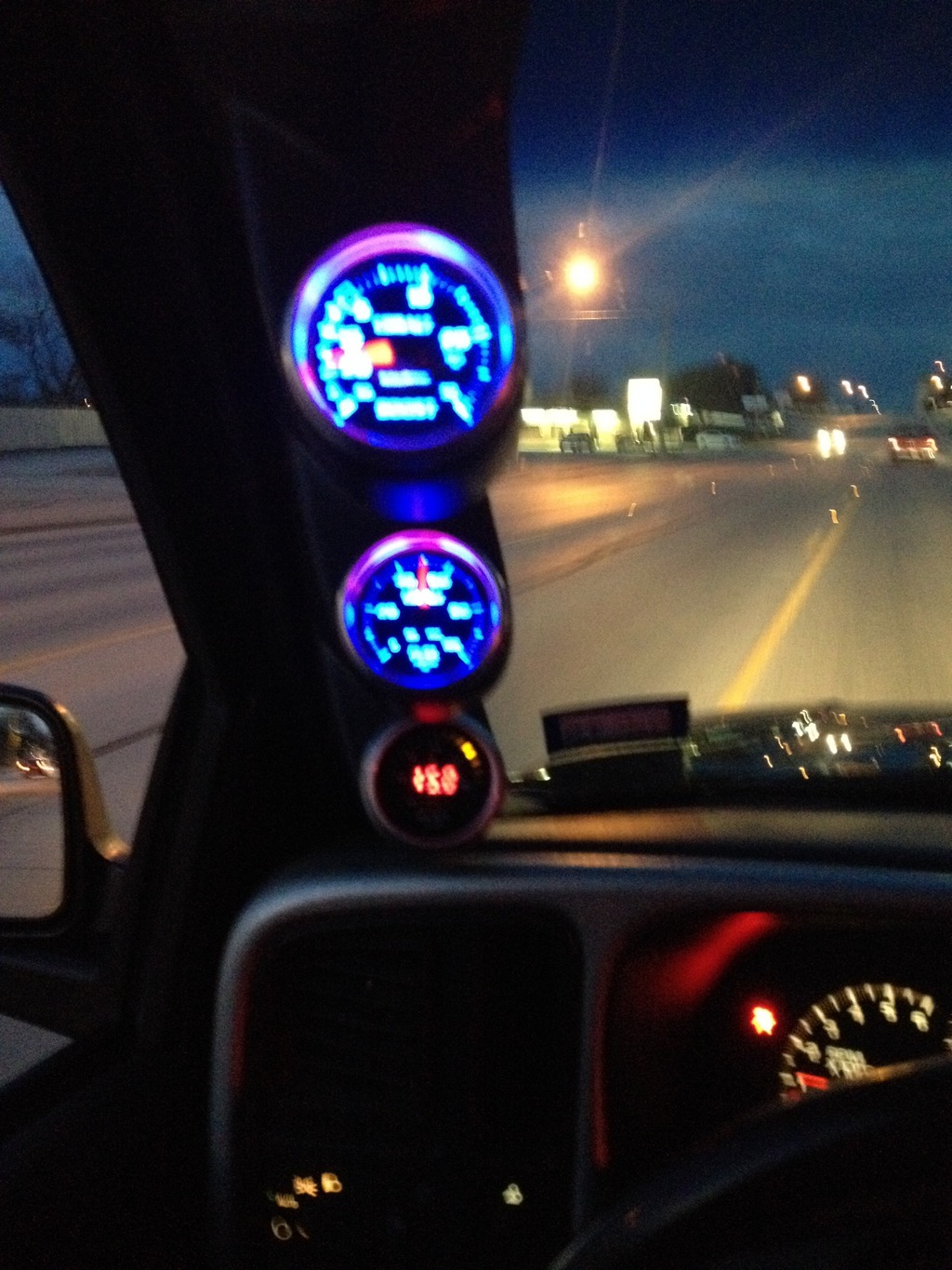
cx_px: 476
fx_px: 1283
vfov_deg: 52.6
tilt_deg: -9.0
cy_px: 635
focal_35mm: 35
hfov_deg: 40.7
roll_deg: -2.4
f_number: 2.4
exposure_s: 1/15
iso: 800
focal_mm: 4.28
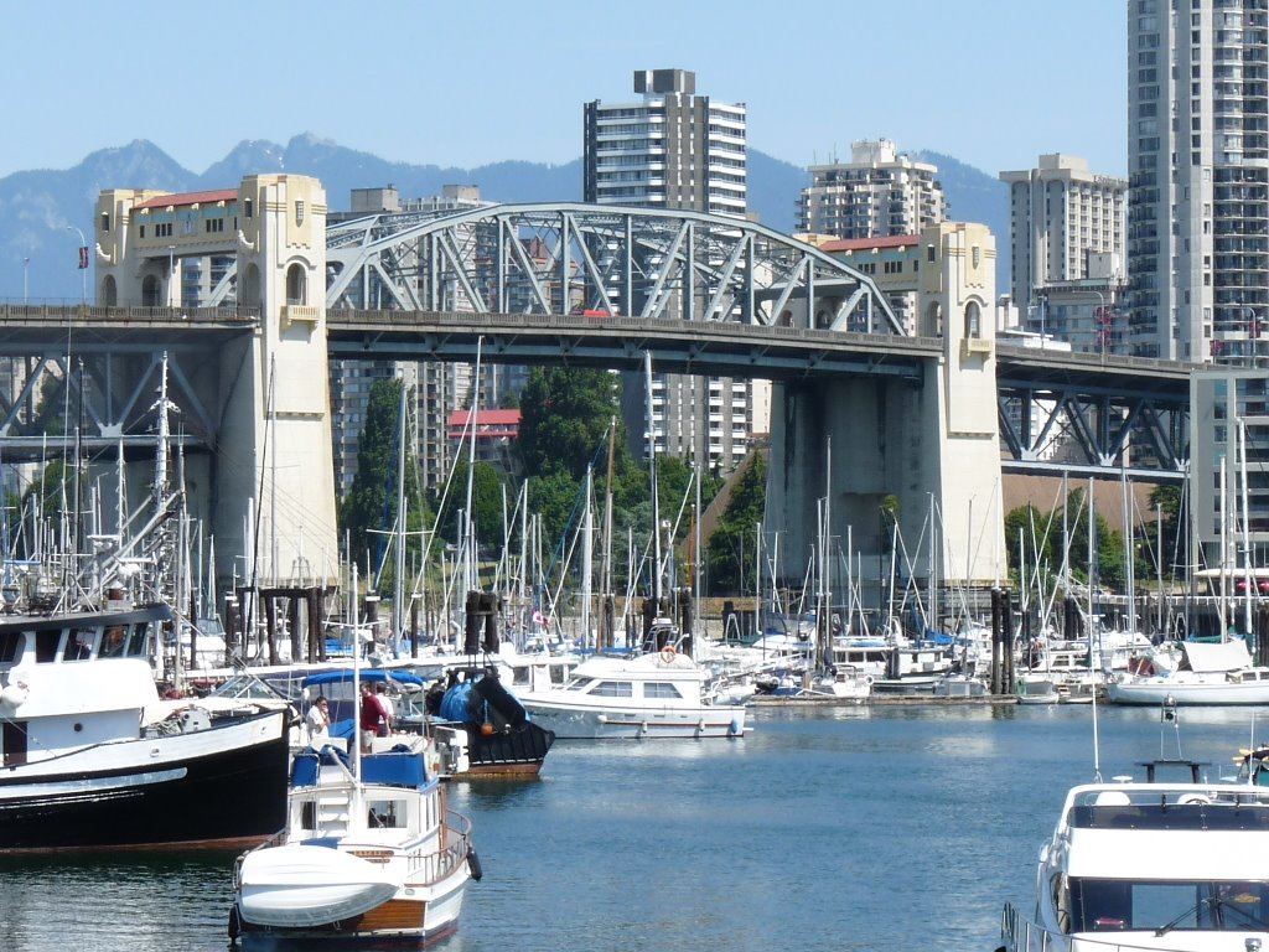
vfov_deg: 10.7
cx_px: 634
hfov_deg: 14.3
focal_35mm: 138
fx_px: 5059
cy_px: 476
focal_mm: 13.8
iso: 100
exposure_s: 1/320
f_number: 5.6
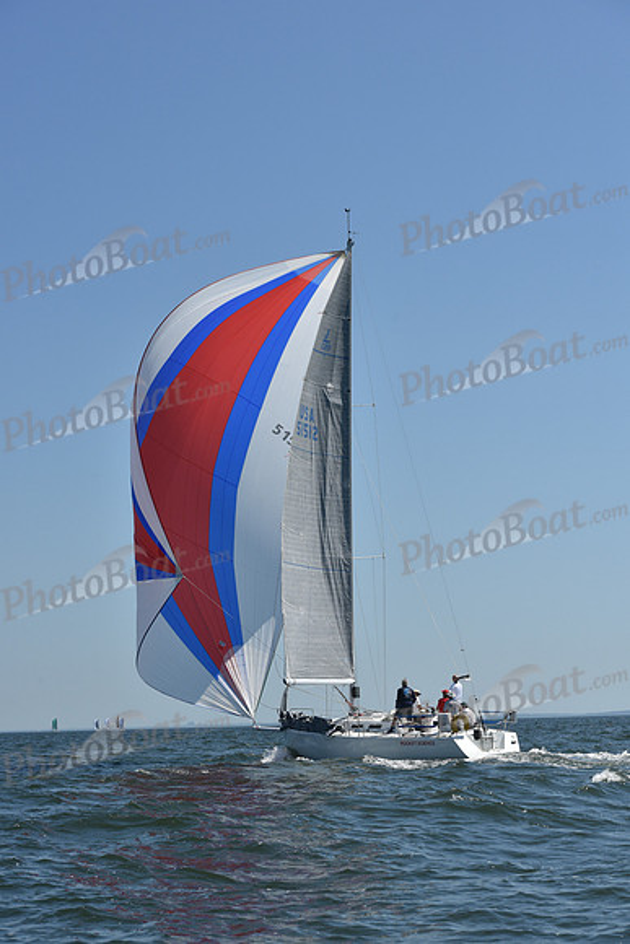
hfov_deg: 19.5
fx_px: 1836
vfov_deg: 28.8
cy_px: 472
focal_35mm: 70
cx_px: 315
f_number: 9
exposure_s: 1/1250
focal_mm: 70
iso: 250
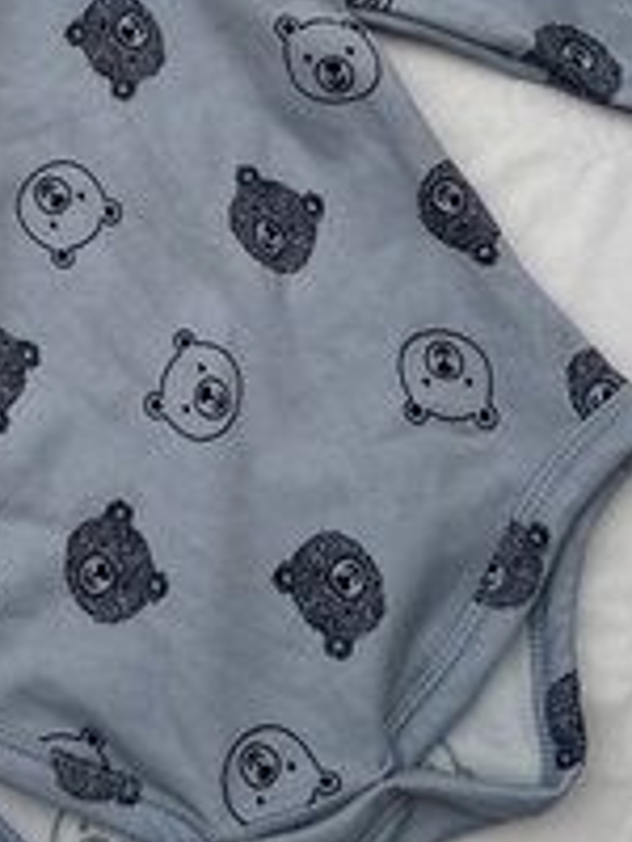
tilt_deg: -80.6
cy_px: 166
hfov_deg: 22.7
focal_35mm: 64
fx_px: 1558
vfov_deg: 29.6
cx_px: 147
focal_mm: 6.76
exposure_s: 1/2710
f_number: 1.78
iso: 80
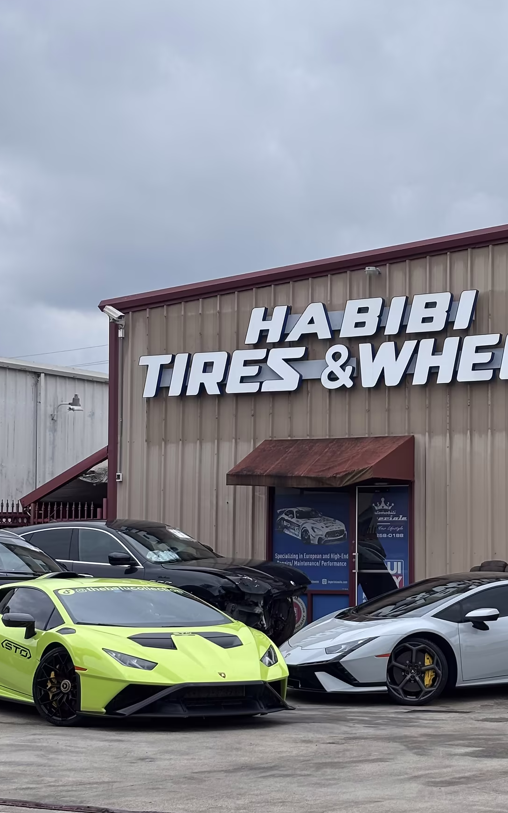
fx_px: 1794
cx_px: 314
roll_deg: -0.6
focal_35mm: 81
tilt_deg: +5.0
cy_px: 419
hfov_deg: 16.1
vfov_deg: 25.5
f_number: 1.6
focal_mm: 5.96
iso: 40
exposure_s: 1/3021
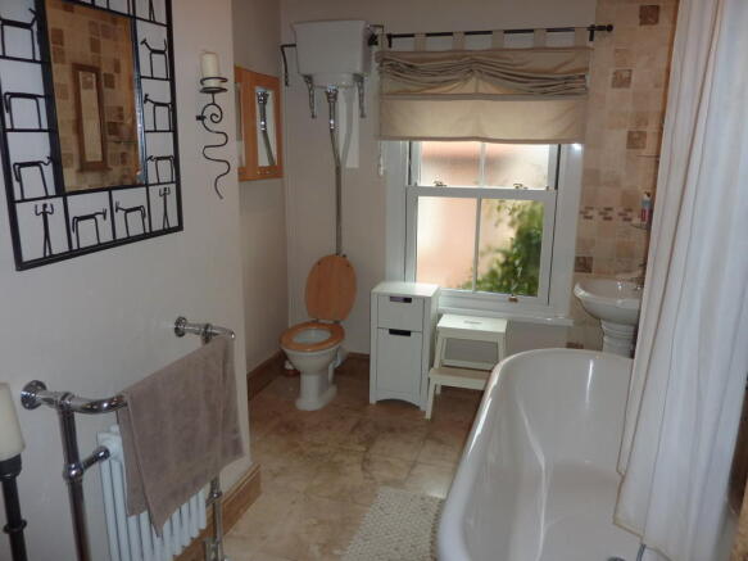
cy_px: 280
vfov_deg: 54.9
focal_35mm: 25
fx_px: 540
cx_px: 374
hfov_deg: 69.4
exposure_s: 1/30
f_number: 3.3
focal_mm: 4.1
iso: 80
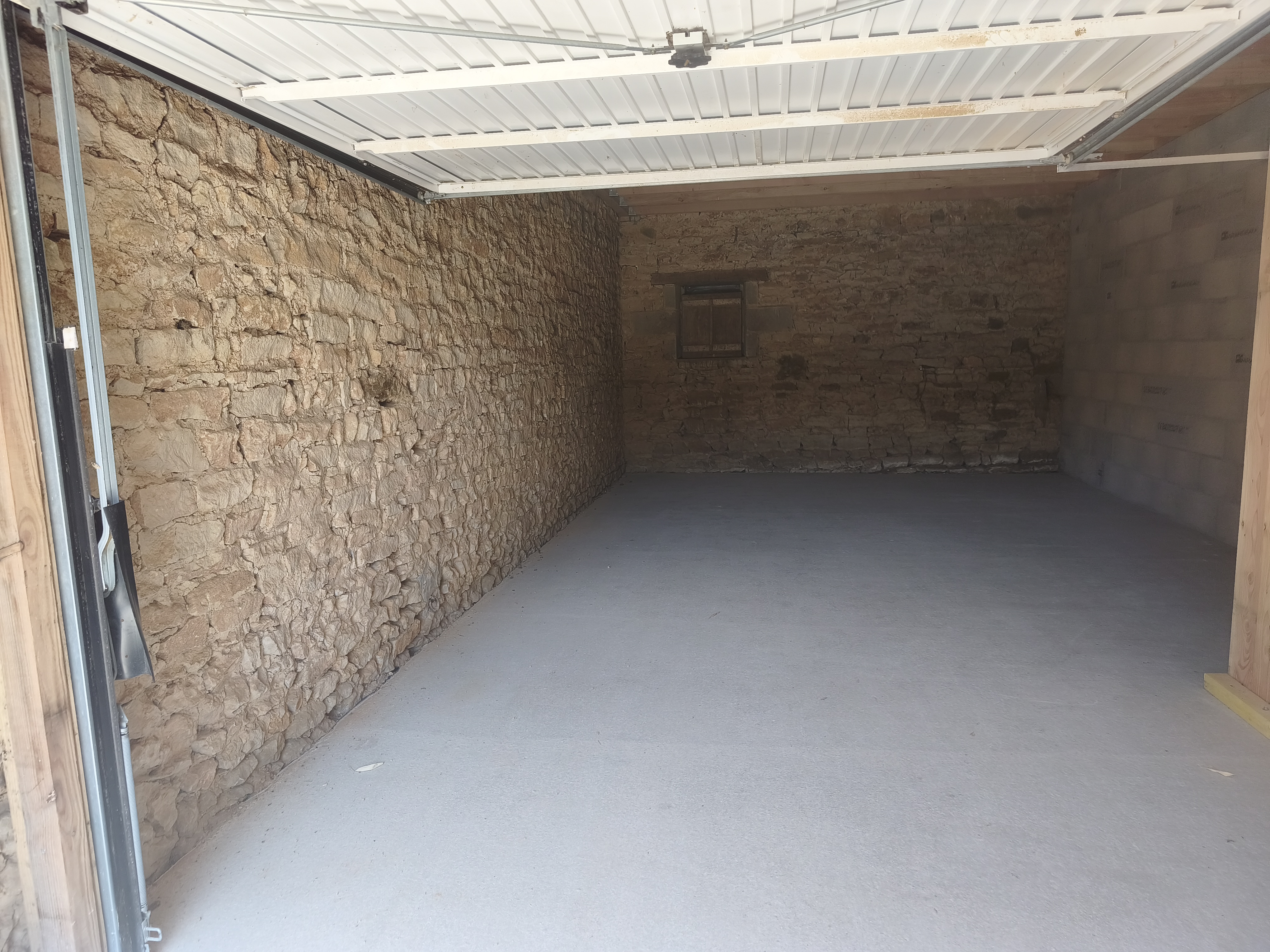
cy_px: 476
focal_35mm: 23
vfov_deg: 58.9
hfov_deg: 73.9
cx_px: 635
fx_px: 844
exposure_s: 1/100
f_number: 1.7
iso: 125
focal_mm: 6.06
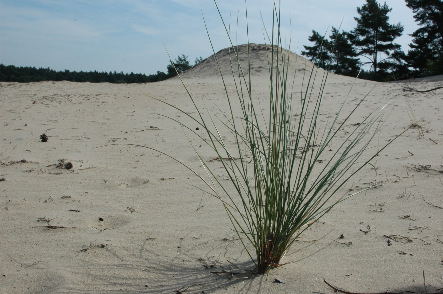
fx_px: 1383
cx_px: 222
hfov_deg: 18.2
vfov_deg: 12.1
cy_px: 147
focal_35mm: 112
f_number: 25
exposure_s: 1/100
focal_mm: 75
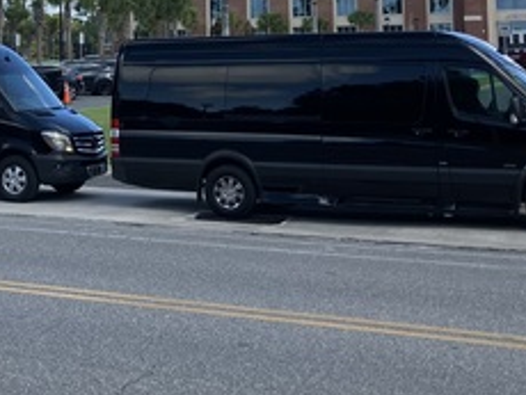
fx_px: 1110
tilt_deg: +7.3
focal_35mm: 73
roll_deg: -0.1
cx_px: 37
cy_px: -41
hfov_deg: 25.7
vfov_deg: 19.4
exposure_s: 1/1473
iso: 32
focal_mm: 3.99
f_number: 1.8
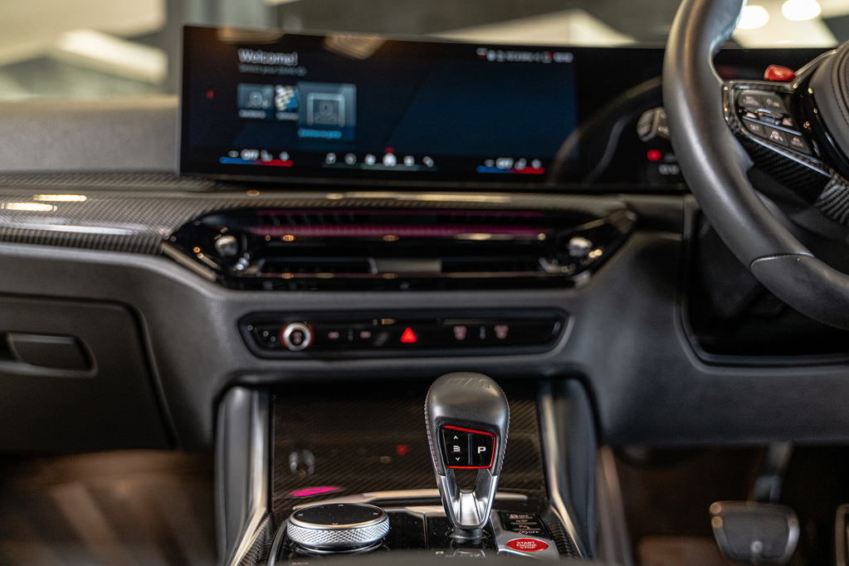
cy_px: 283
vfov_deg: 35.9
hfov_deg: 51.9
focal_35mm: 37
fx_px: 873
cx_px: 424
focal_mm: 37
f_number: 2.8
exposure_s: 1/125
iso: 1600
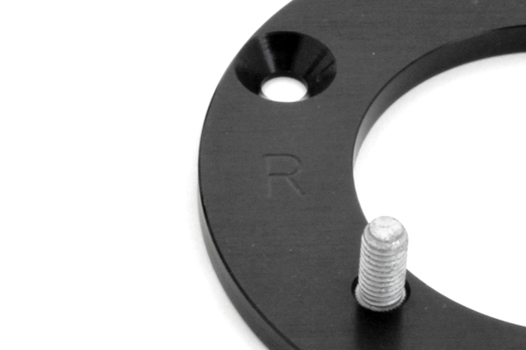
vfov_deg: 15.7
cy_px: 217
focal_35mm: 87
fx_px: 1270
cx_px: 326
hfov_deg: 23.3
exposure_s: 1/1.6
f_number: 22
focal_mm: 44
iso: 800
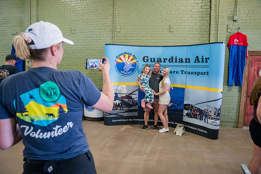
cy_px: 87
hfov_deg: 73.7
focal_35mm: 24
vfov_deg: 53.2
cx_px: 130
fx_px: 174
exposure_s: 1/400
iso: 4000
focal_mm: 24
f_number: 4
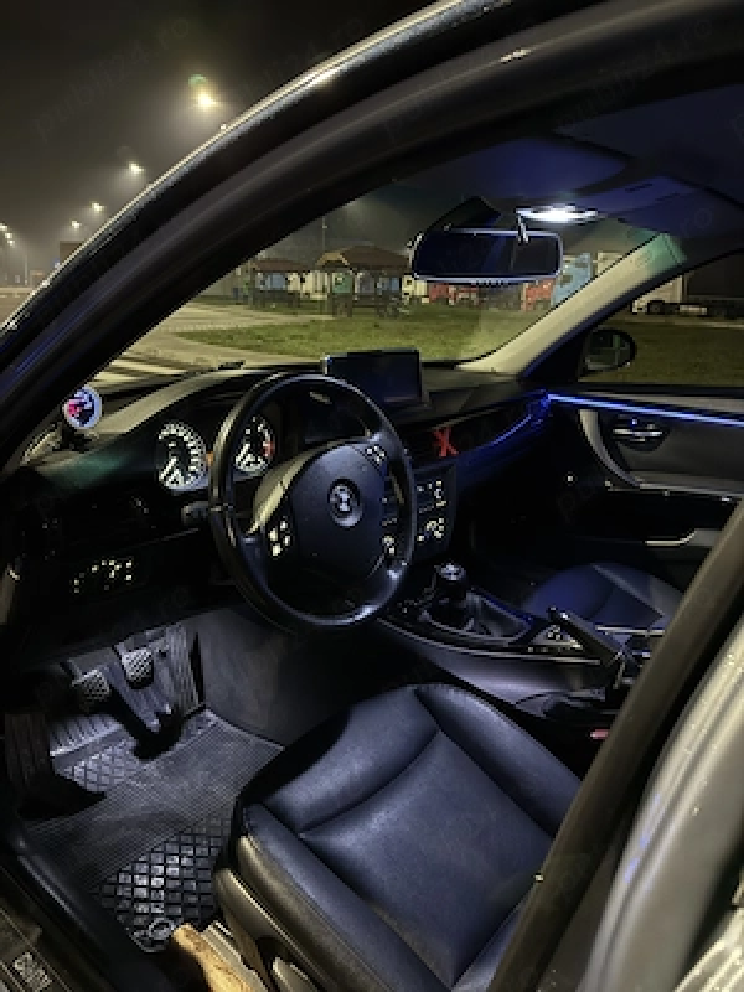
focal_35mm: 24
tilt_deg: -15.7
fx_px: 688
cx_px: 372
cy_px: 496
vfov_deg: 71.6
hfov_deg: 56.8
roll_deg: -2.1
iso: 2000
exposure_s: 1/30
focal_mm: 6.76
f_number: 1.78
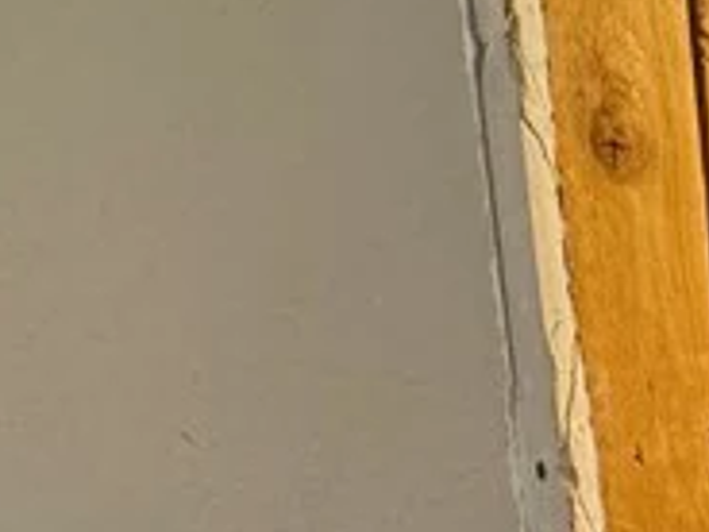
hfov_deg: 17.4
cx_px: 1445
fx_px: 1598
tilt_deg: -13.2
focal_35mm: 78
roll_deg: -0.3
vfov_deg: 14.3
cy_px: 1187
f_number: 2.2
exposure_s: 1/60
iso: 250
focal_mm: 2.22
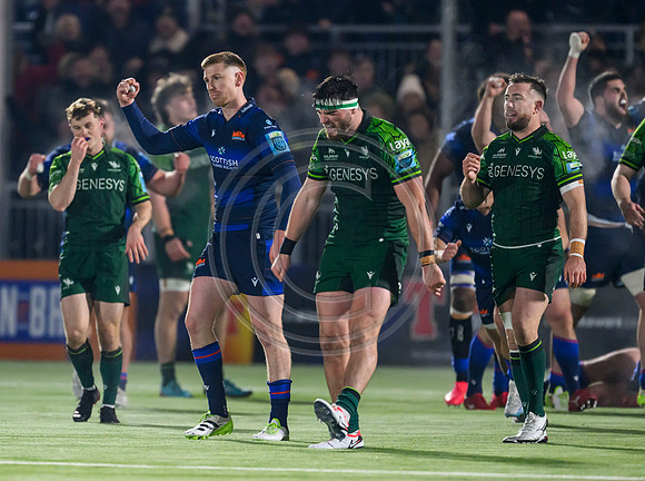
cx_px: 200
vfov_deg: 2.0
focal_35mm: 747
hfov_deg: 2.7
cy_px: 269
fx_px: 13886
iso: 6400
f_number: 4
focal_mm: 560
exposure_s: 1/640
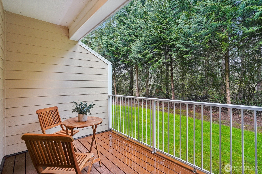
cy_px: 87
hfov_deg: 93.3
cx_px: 131
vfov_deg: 70.4
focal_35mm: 17
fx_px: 124
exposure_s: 1/20
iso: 400
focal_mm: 17
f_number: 8
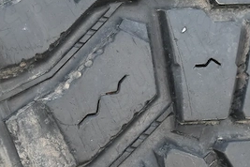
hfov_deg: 10.4
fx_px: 1367
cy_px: 15
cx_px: 90
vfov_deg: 7.0
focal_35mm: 197
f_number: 4
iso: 450
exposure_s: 1/60
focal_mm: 35
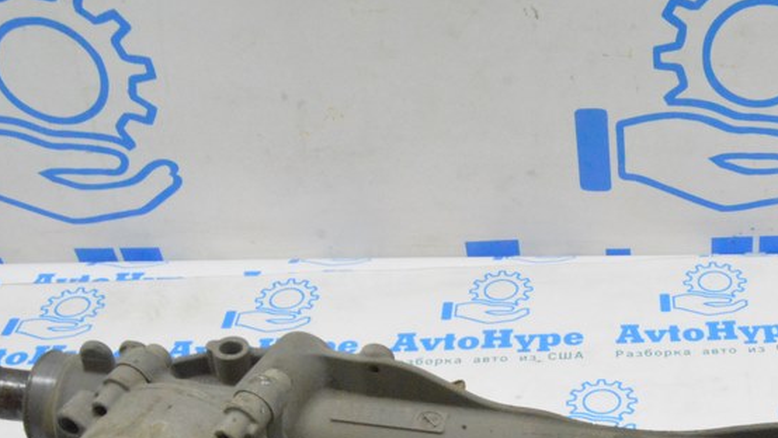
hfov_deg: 34.6
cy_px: 408
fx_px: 1197
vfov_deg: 20.3
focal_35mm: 58
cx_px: 647
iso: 6400
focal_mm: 20
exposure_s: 1/20
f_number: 20
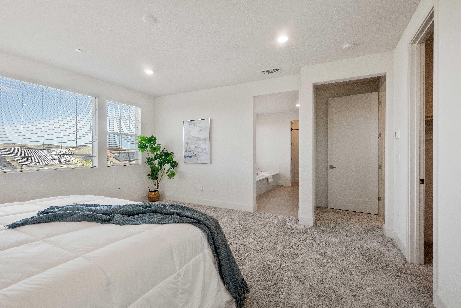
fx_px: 211
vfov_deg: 72.1
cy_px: 154
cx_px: 230
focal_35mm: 16
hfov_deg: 95.0
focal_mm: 16.5
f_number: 9
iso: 400
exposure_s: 1/50
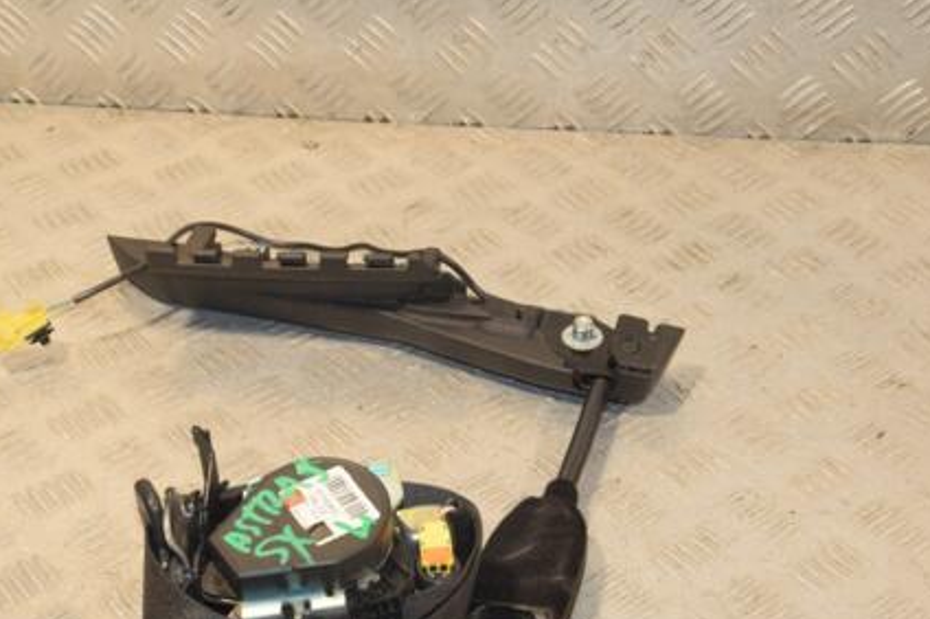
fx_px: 1755
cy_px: 421
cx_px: 318
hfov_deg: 29.5
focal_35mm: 68
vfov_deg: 19.9
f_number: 8
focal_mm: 32
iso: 800
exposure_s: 1/200
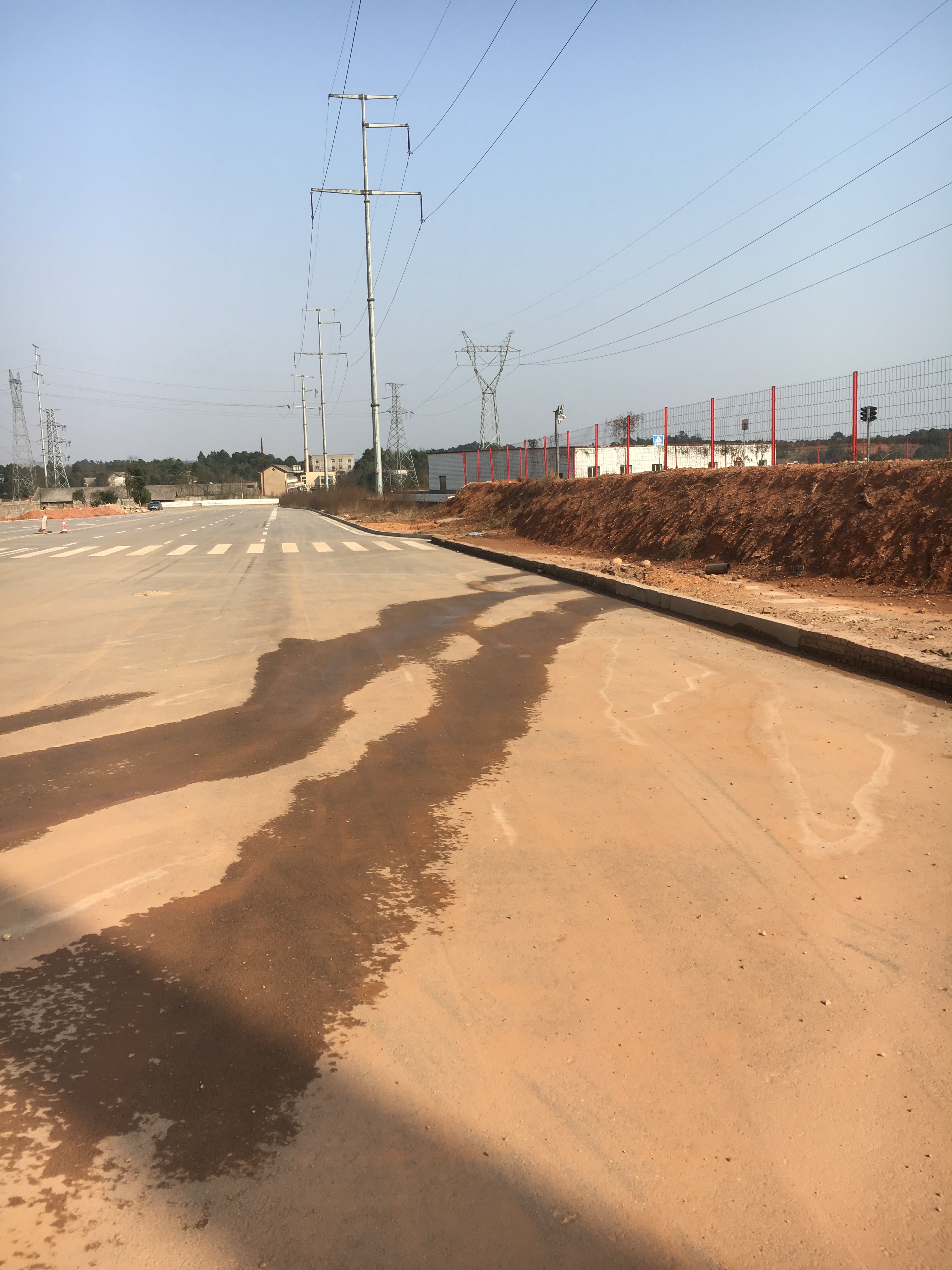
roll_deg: +1.9
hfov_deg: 48.2
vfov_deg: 61.7
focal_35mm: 29
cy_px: 635
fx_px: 1063
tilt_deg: -7.8
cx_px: 476
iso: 25
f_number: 2.2
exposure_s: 1/1166
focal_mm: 4.15
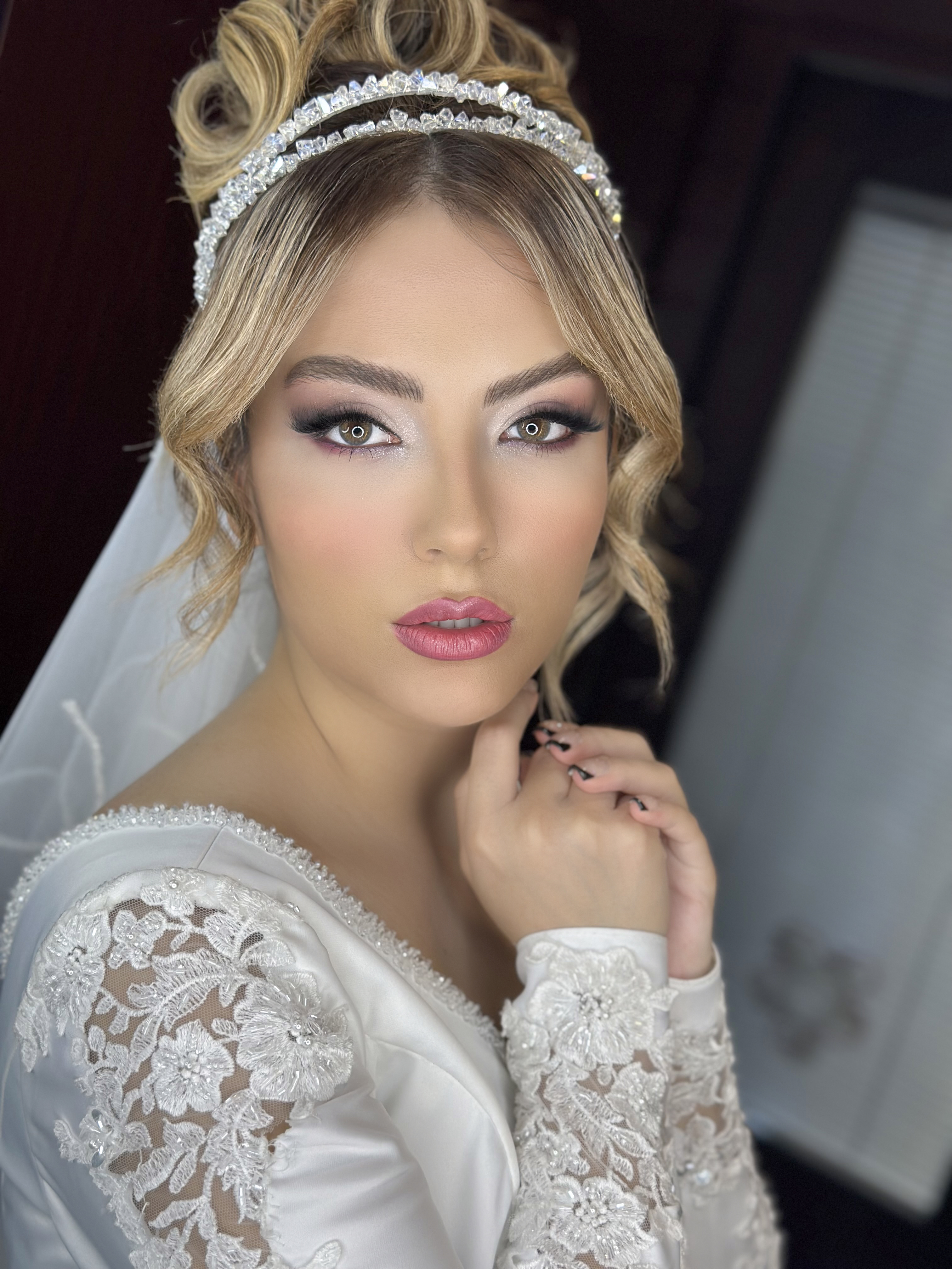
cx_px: 476
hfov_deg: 30.3
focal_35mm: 48
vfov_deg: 39.7
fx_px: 1760
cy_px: 634
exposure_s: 1/276
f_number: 1.78
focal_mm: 6.86
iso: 80
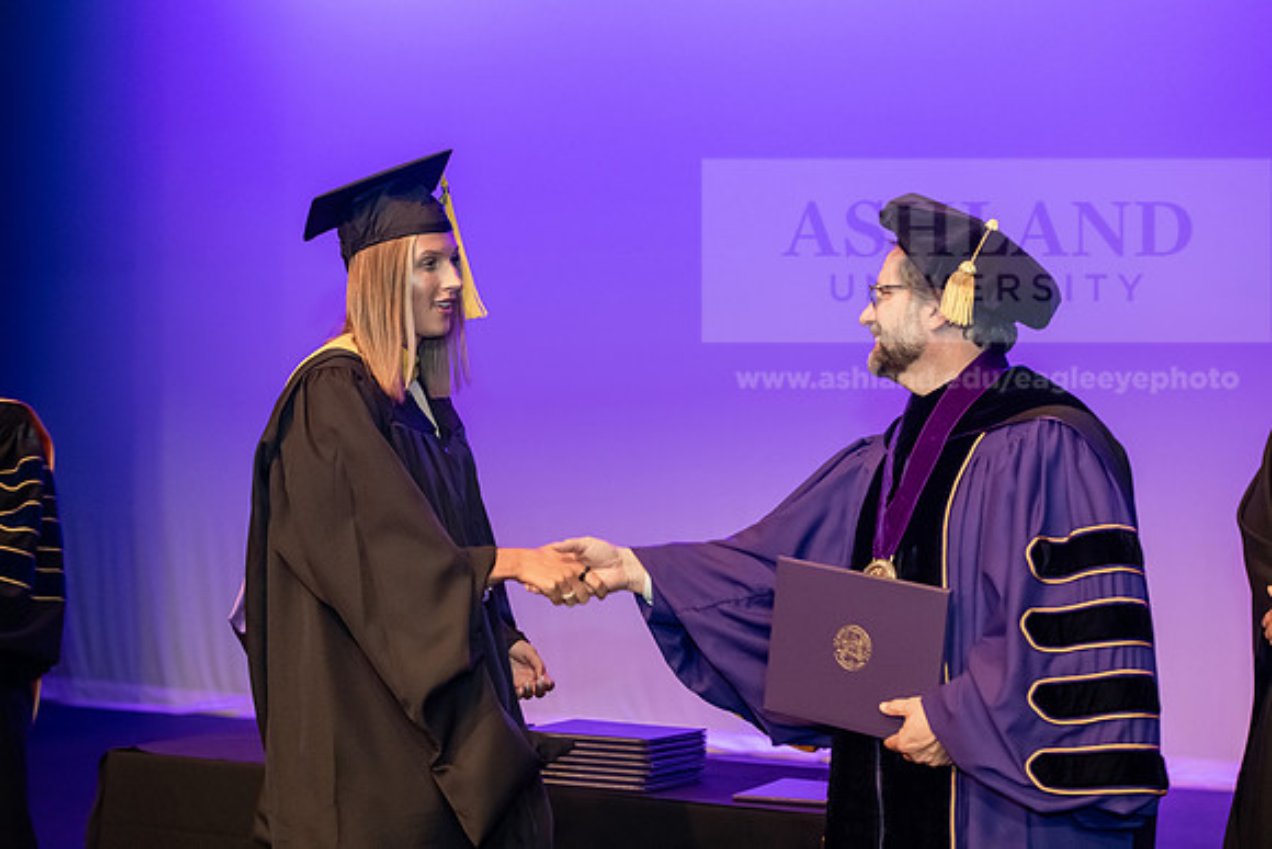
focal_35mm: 70
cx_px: 636
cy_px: 424
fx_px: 2474
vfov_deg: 19.5
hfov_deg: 28.8
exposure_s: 1/200
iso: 3200
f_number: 4
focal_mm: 70
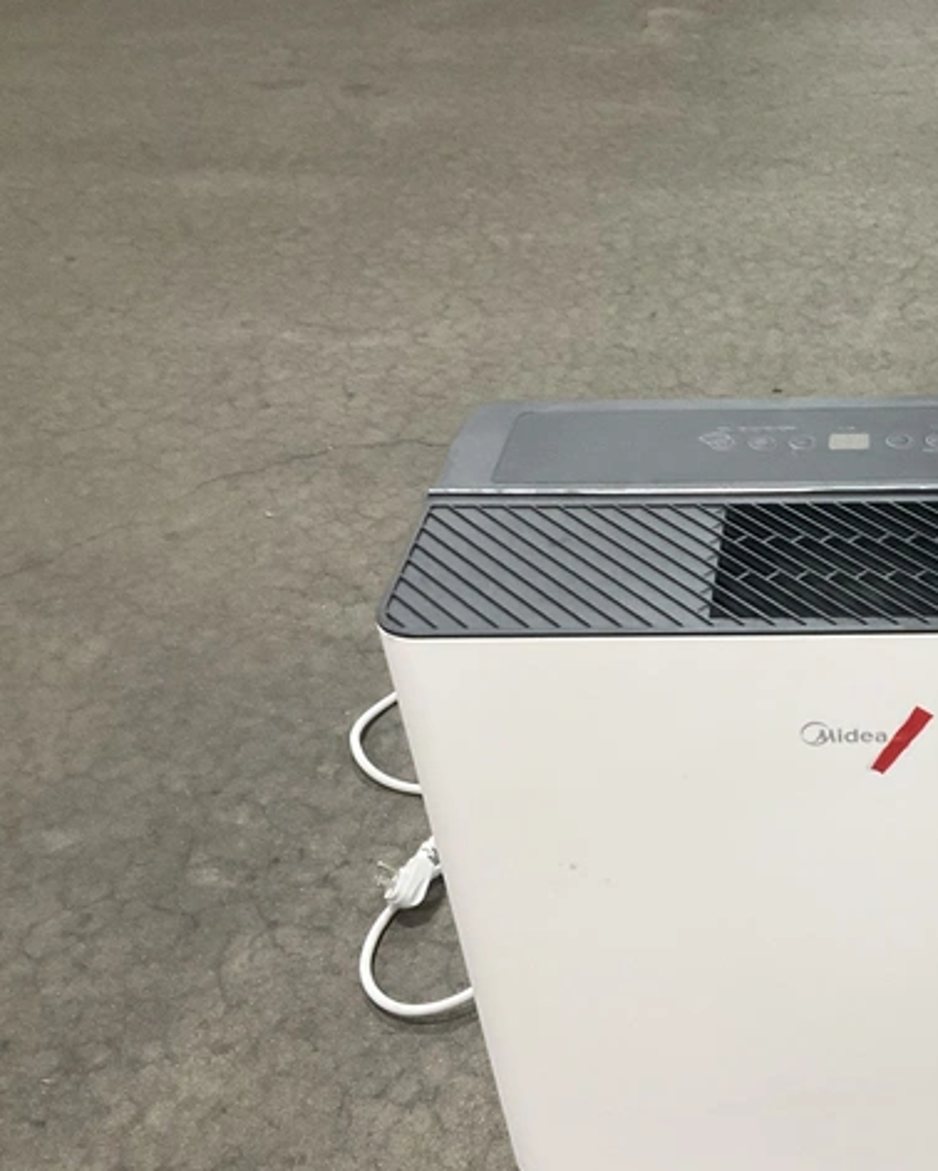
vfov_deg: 41.1
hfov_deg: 31.8
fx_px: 1561
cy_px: 624
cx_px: 854
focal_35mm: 45
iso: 250
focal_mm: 3
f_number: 1.8
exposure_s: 1/60
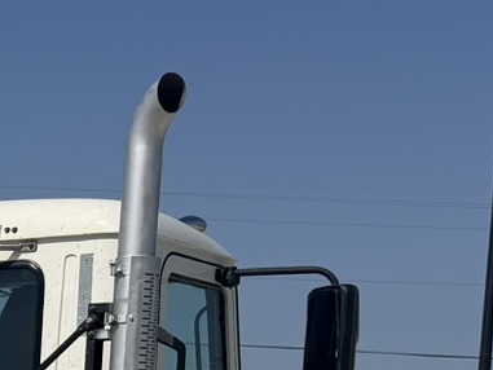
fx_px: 1838
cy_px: 662
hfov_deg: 13.0
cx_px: -540
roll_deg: -0.9
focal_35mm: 129
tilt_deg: -4.9
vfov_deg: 10.8
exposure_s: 1/9091
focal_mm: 6.76
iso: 80
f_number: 1.78
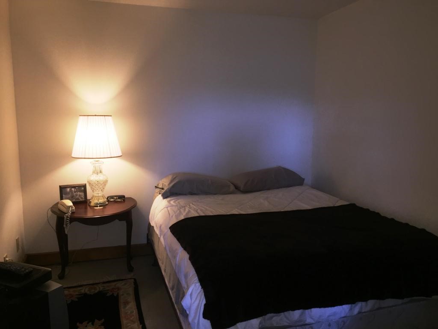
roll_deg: -1.1
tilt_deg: -8.7
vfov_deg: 48.2
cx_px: 219
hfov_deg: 61.7
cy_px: 164
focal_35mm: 29
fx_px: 367
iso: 50
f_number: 2.2
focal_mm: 4.15
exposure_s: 1/30
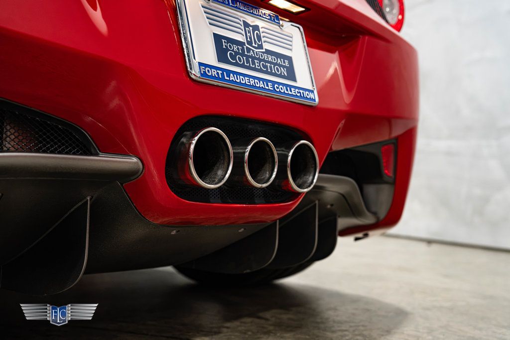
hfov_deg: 43.6
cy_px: 170
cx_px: 255
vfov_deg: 29.9
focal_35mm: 45
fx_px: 638
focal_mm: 45
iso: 1600
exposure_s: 1/80
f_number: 4
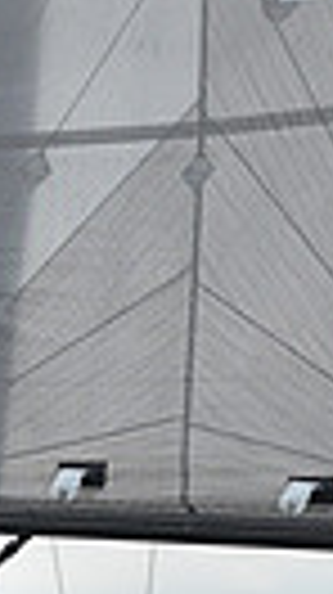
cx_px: 122
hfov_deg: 3.8
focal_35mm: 322
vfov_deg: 6.7
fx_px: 5068
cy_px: 578
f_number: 4
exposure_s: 1/640
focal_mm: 70
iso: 400
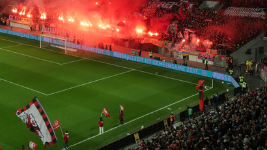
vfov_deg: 18.6
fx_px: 446
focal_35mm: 63
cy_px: 0
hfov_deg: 33.3
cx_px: 118
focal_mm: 6.7
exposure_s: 1/100
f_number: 3.7
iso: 80
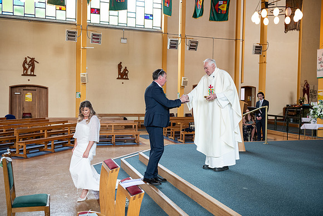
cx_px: 162
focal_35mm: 36
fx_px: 323
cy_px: 108
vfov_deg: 36.9
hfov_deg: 53.1
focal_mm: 36
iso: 640
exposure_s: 1/160
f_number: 3.5
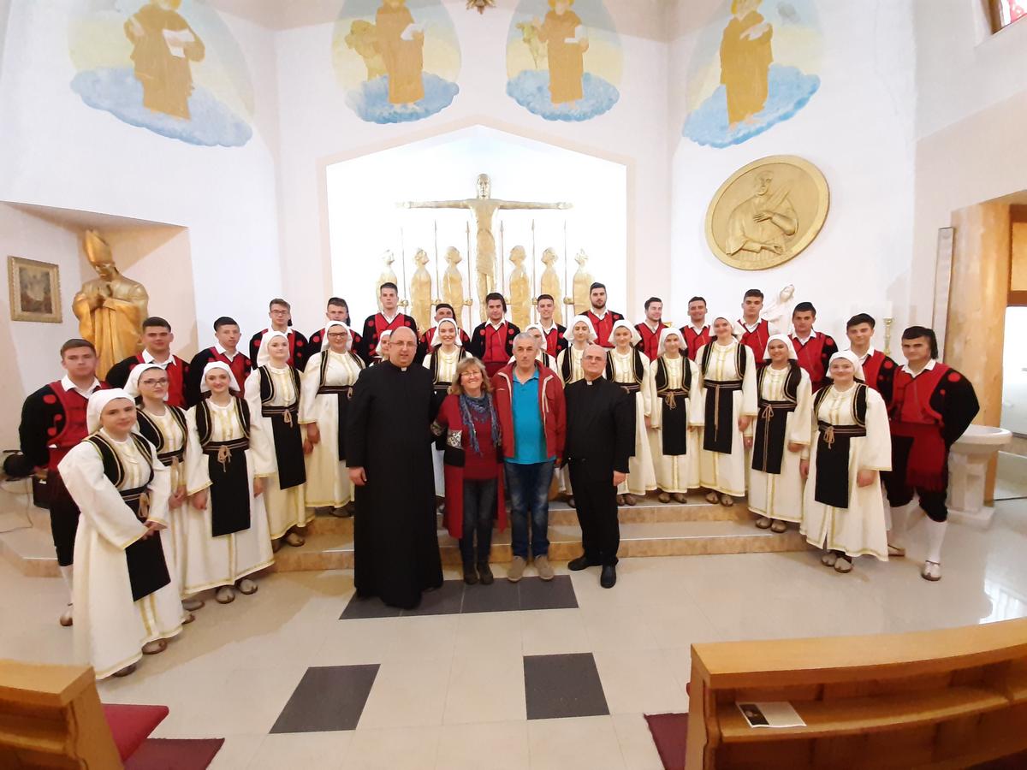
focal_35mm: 13
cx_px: 514
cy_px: 385
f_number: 2.2
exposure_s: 1/25
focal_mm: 1.42
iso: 400
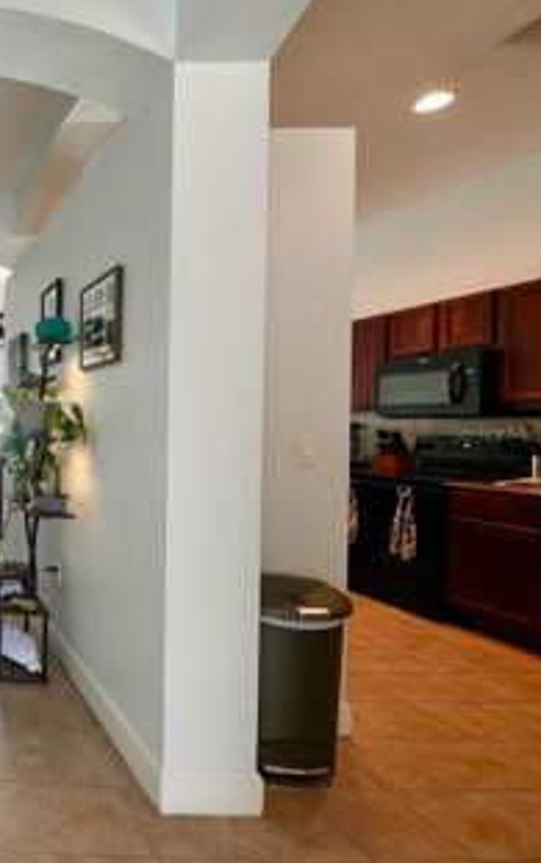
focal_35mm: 22
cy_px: 433
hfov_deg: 39.1
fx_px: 518
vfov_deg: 79.6
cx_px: -117
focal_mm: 14
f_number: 5
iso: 800
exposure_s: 1/125
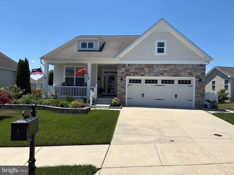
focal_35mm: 26
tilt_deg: +0.3
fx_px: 176
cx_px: 117
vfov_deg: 53.1
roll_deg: -1.0
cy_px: 88
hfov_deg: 67.3
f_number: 1.6
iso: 50
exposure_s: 1/4950
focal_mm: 5.96
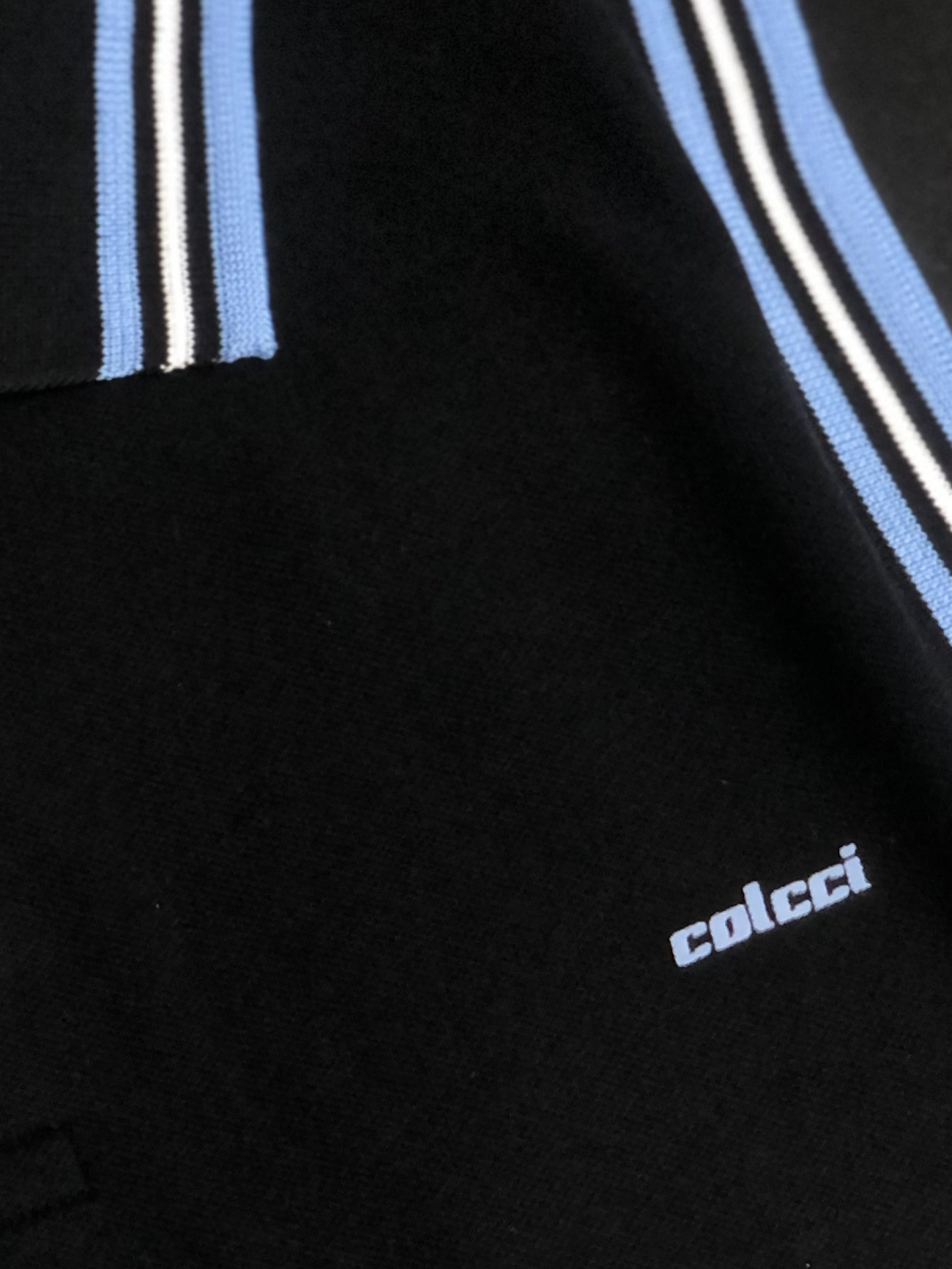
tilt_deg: -67.0
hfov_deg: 12.1
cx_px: -20
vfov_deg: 16.3
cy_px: 669
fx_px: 4436
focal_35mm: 121
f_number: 2.4
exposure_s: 1/30
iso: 125
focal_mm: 6
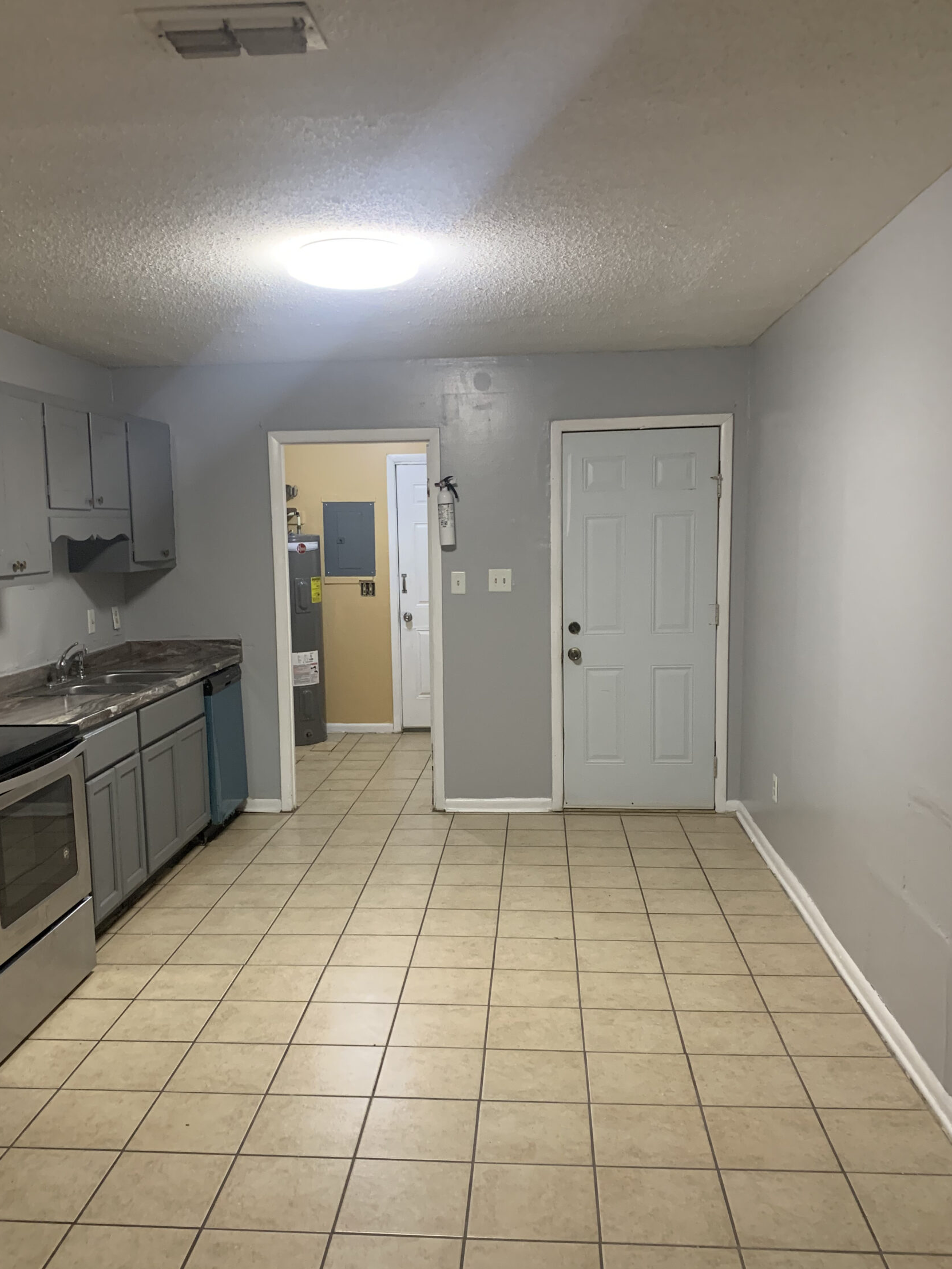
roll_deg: +1.3
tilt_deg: -6.7
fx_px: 1100
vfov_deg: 59.9
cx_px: 451
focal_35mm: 30
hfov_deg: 46.8
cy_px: 686
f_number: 1.8
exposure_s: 1/60
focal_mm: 4.25
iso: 320
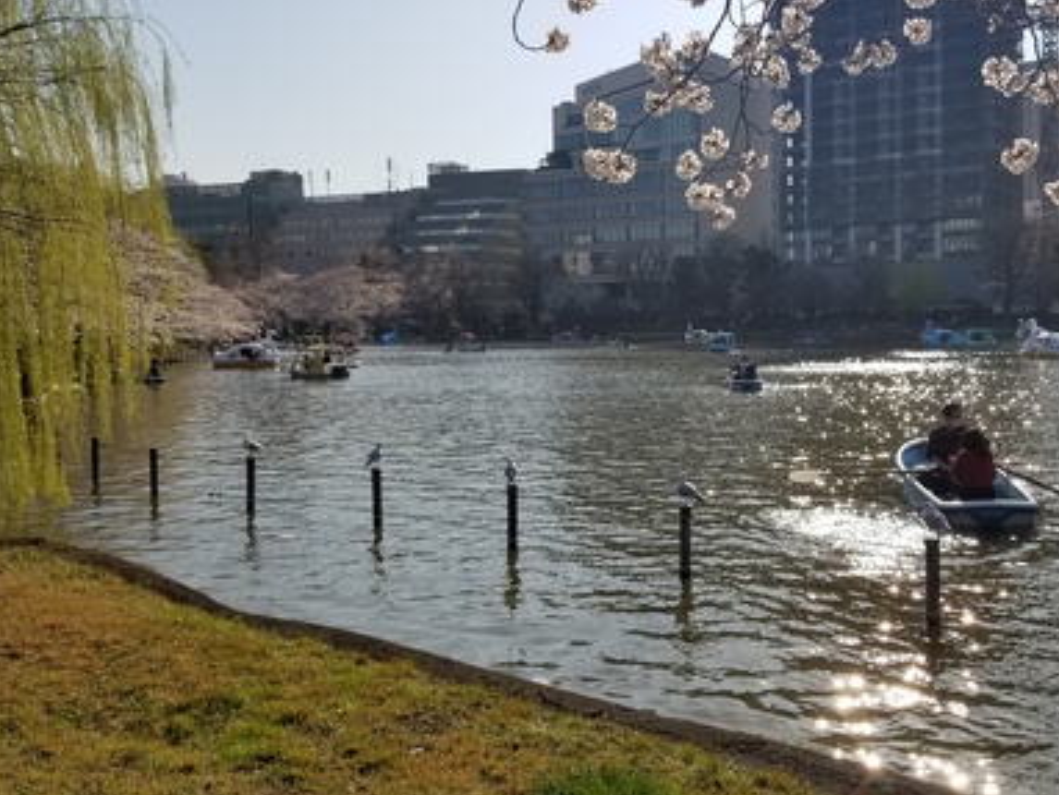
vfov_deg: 41.8
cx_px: 621
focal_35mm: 34
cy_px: 384
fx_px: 1041
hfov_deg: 53.6
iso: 50
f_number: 1.7
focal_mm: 4.25
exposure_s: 1/5008
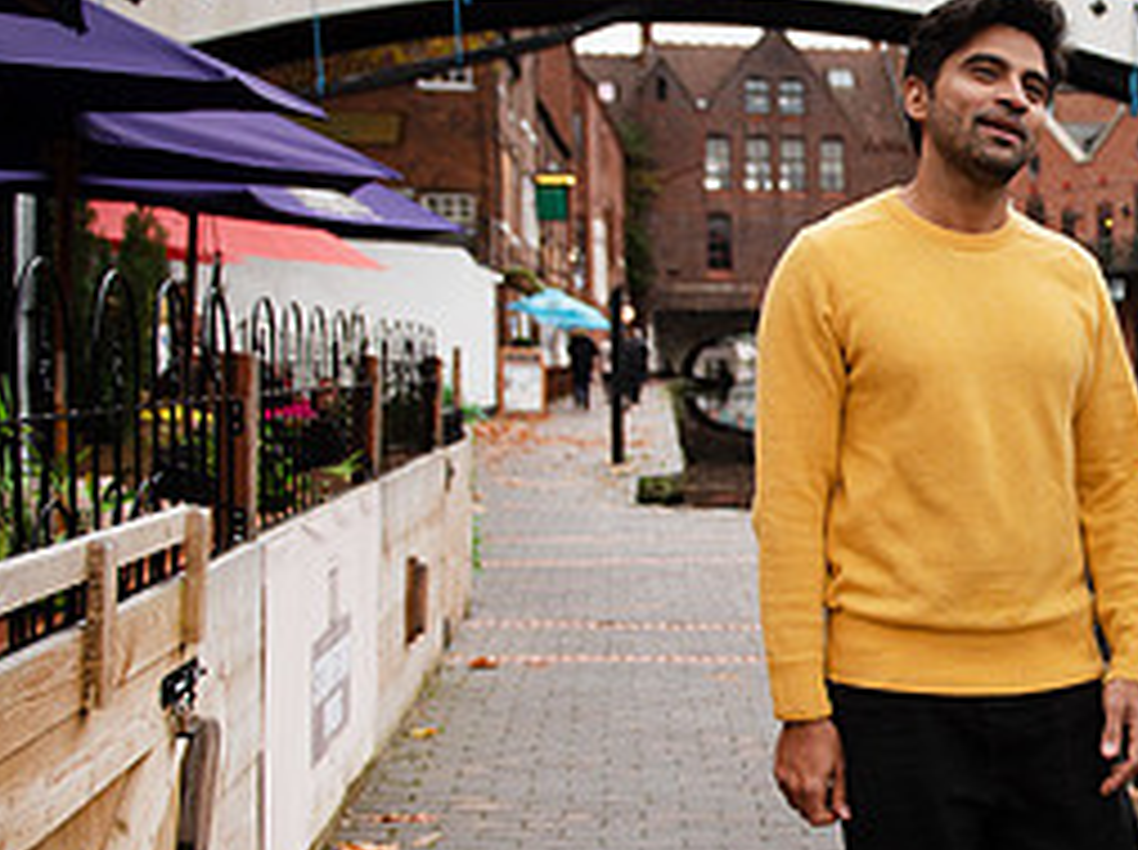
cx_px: 1142
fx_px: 1740
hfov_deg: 33.1
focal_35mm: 53
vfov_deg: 27.4
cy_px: 488
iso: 320
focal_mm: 24
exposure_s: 1/320
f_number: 2.8
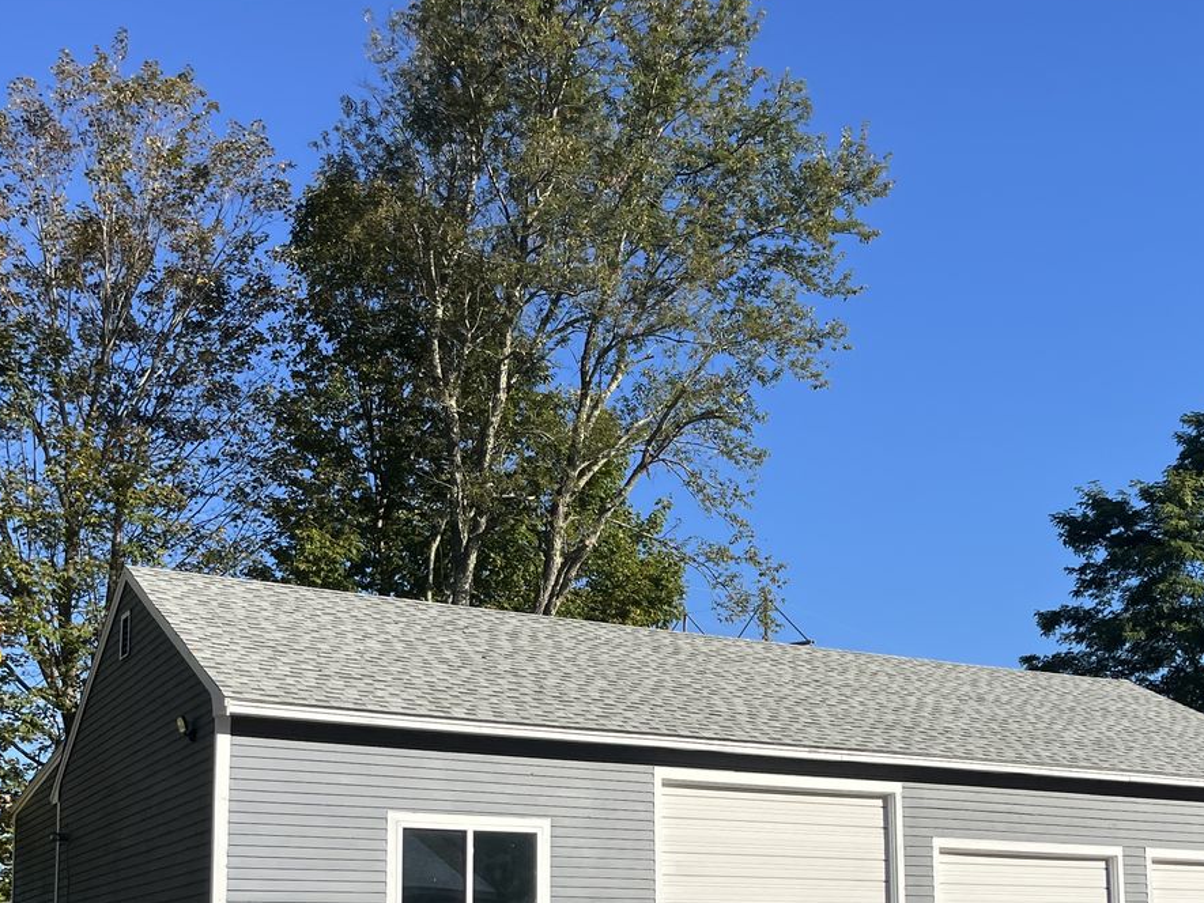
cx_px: 698
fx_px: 1635
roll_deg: -1.8
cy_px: 796
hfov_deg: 40.3
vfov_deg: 29.7
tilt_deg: +6.8
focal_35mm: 47
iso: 50
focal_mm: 5.1
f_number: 1.6
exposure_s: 1/3049
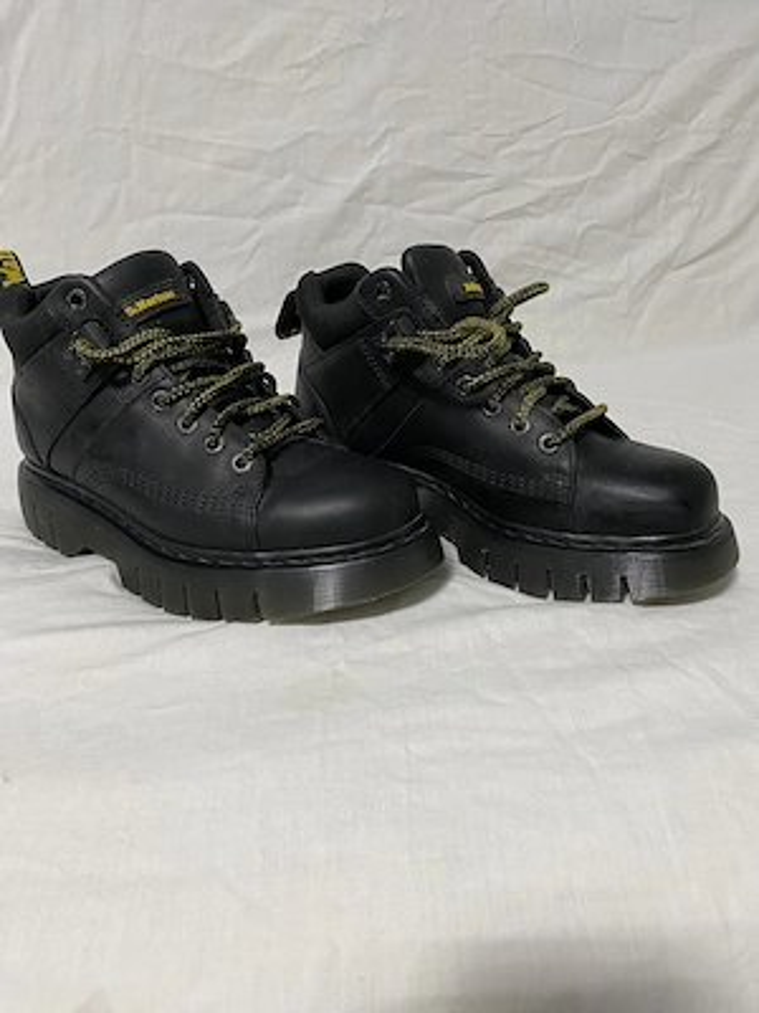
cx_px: 380
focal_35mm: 26
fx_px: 760
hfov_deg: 53.1
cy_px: 506
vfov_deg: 67.3
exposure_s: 1/50
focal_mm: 4.25
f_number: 1.8
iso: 160
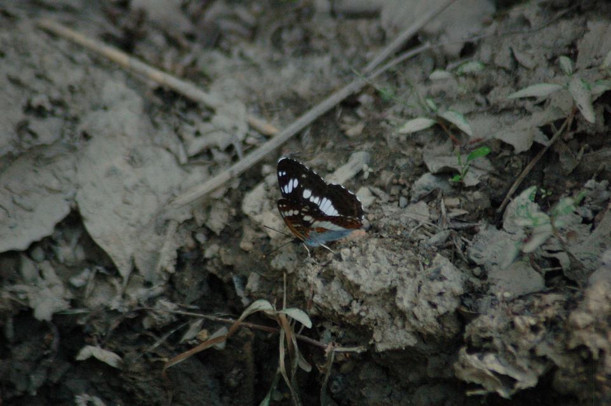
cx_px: 306
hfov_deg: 4.6
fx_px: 7632
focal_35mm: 450
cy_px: 203
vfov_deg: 3.1
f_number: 5.6
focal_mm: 300
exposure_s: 1/2000
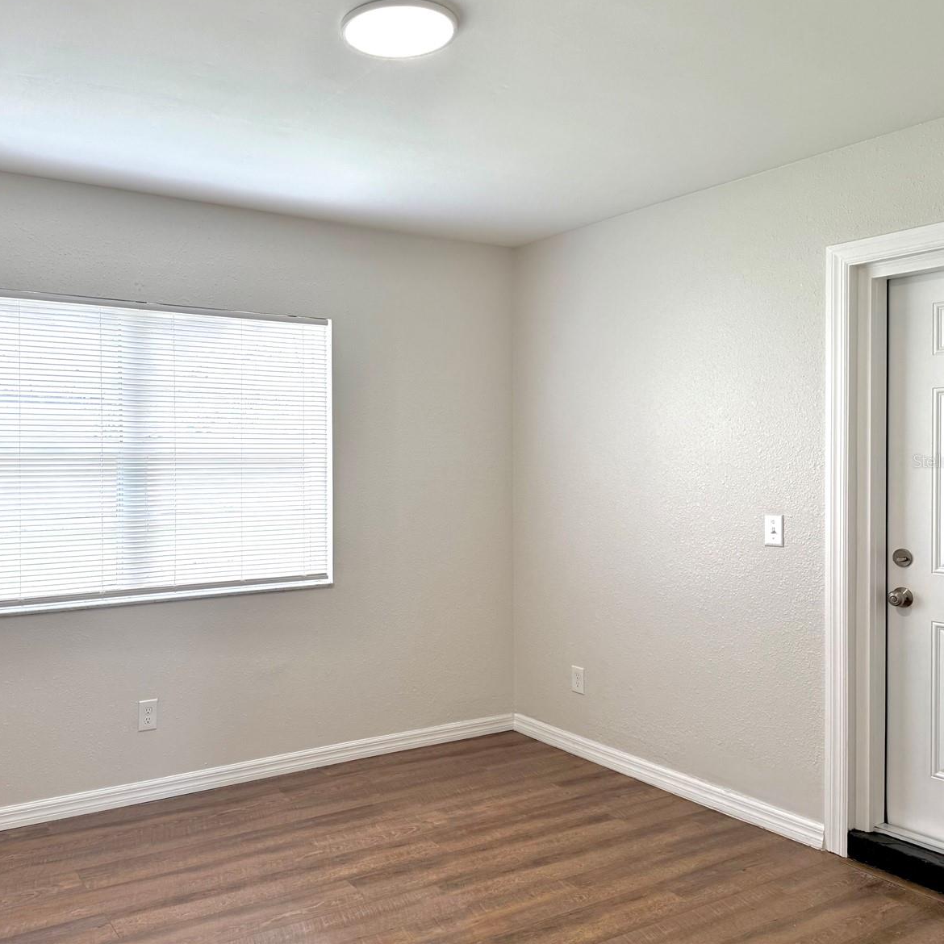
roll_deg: +0.0
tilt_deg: -0.8
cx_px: 344
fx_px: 895
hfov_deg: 54.9
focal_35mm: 29
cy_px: 461
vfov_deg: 55.6
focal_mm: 6.76
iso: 125
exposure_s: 1/240
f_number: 1.78
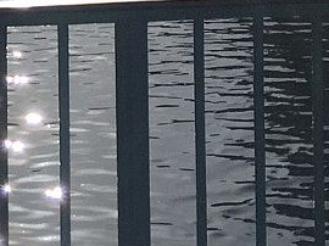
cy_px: -233
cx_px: -194
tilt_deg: -0.4
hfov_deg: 11.0
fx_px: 1633
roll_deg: +1.2
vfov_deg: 8.2
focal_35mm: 172
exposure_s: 1/8547
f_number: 2.2
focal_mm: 4.15
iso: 25
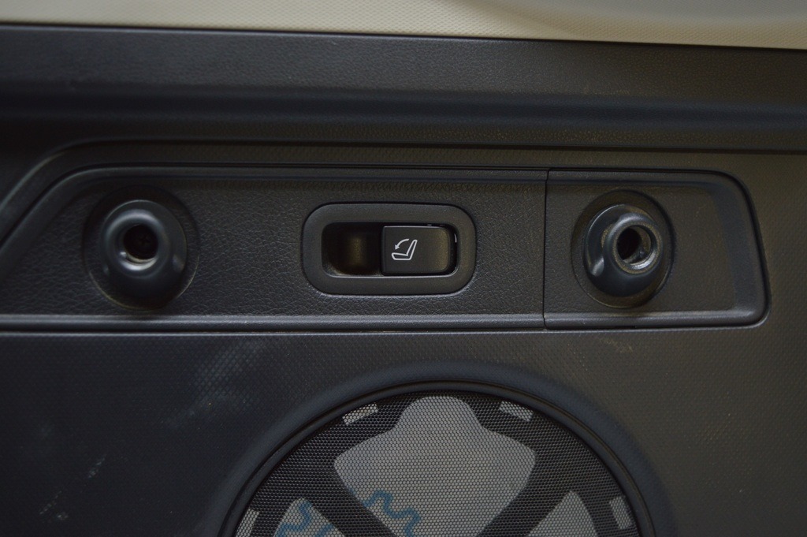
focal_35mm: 45
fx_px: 1008
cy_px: 268
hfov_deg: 43.6
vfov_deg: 29.8
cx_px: 404
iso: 400
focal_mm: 30
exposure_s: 1/40
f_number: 4.2
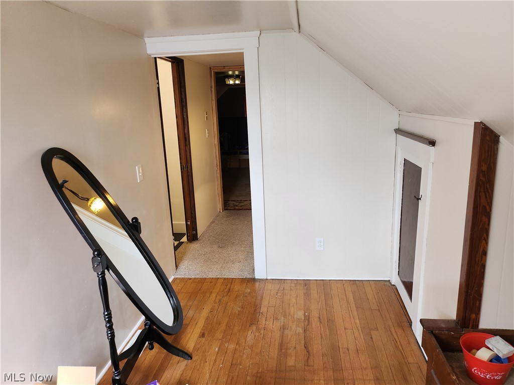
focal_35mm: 24
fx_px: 356
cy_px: 192
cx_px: 257
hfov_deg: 71.6
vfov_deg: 56.8
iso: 250
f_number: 1.8
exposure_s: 1/120
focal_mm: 5
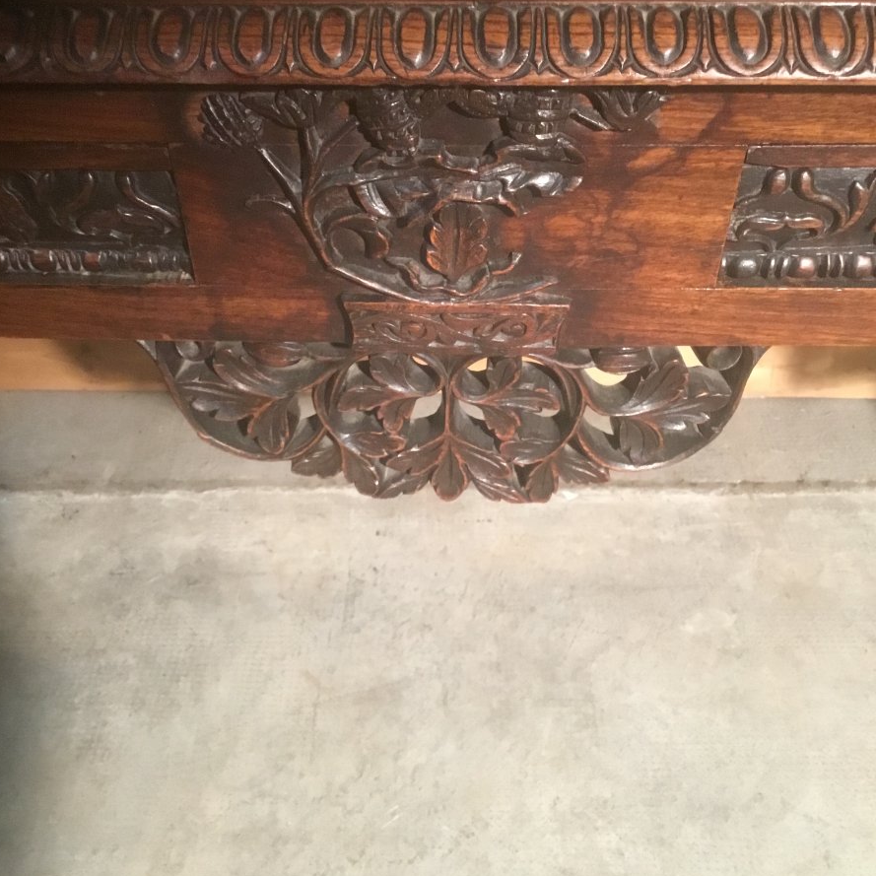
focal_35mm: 37
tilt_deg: -40.5
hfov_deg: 44.9
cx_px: 437
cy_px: 424
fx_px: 1059
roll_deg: -0.5
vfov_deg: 44.9
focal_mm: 3.3
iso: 200
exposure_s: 1/17
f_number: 2.4
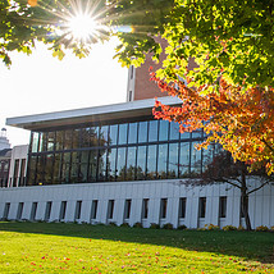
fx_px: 412
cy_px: 133
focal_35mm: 46
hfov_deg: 32.0
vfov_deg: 36.8
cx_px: 310
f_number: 18
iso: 800
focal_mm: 20
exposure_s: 1/125
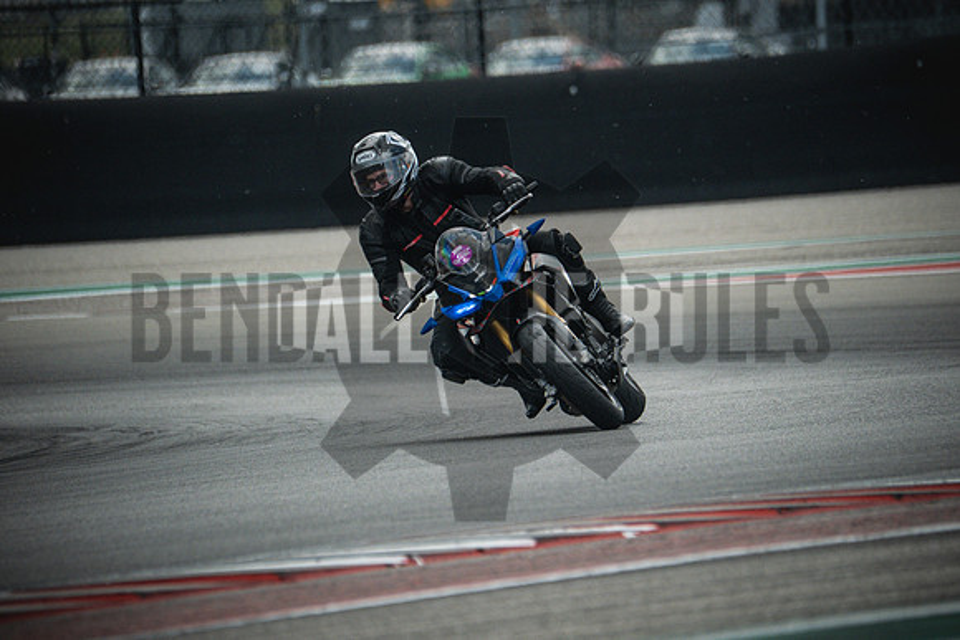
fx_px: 16003
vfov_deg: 2.3
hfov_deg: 3.4
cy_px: 320
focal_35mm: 600
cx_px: 480
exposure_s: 1/1600
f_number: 5.6
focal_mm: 400
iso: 1600
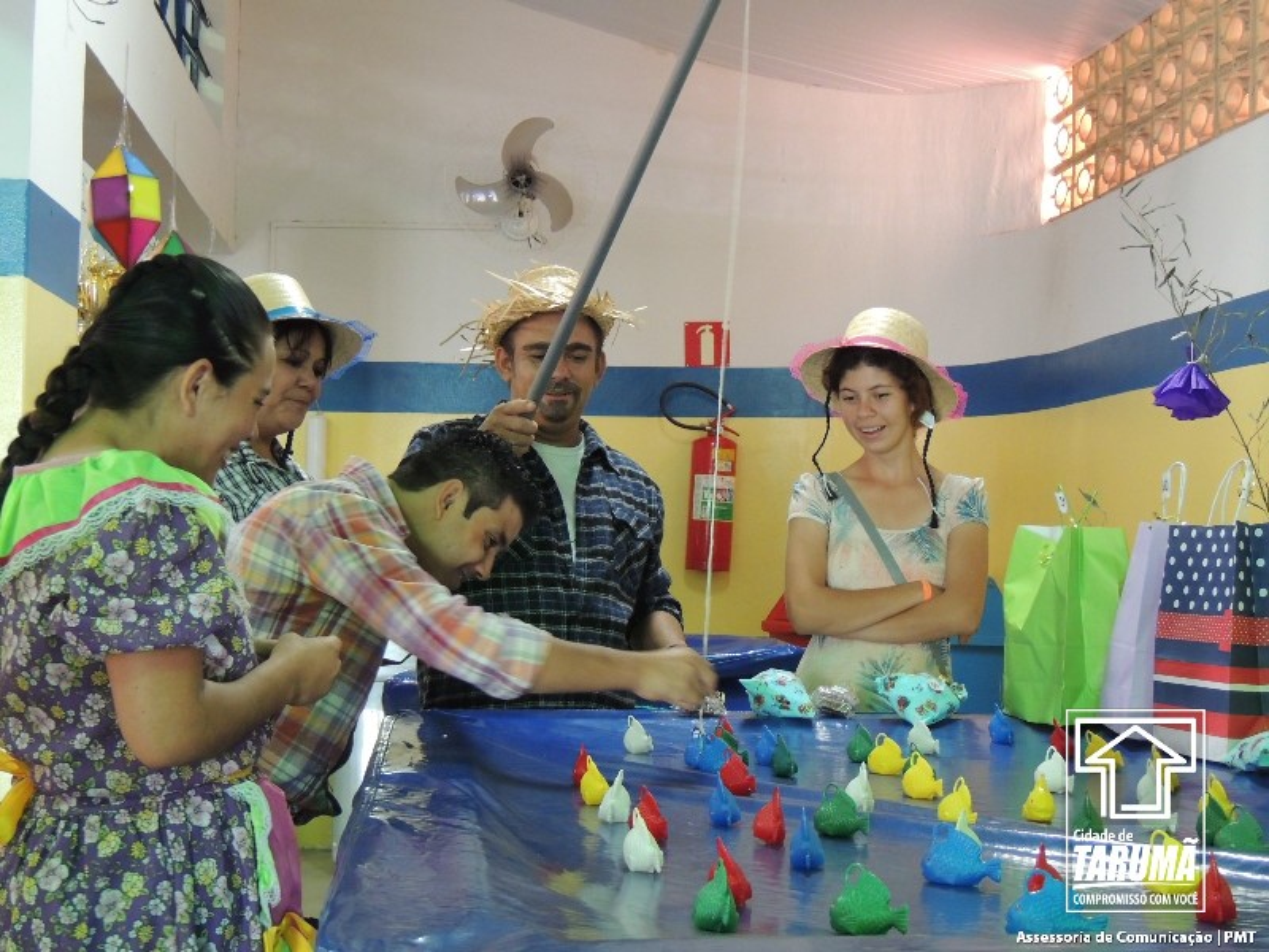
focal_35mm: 60
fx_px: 2200
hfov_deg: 32.2
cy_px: 476
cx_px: 634
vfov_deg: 24.4
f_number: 3.7
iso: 800
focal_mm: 10.7
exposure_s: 1/15
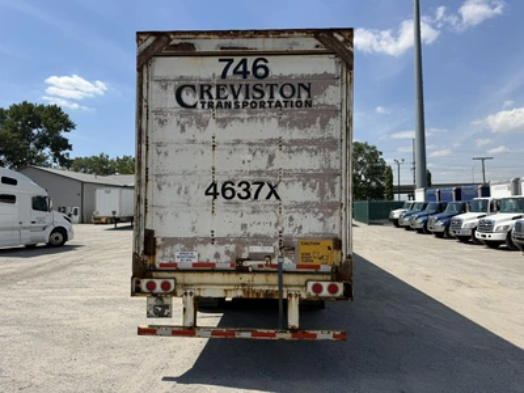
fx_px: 363
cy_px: 196
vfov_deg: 56.8
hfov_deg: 71.6
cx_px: 262
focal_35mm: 24
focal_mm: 6.76
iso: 80
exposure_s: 1/5714
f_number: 1.78
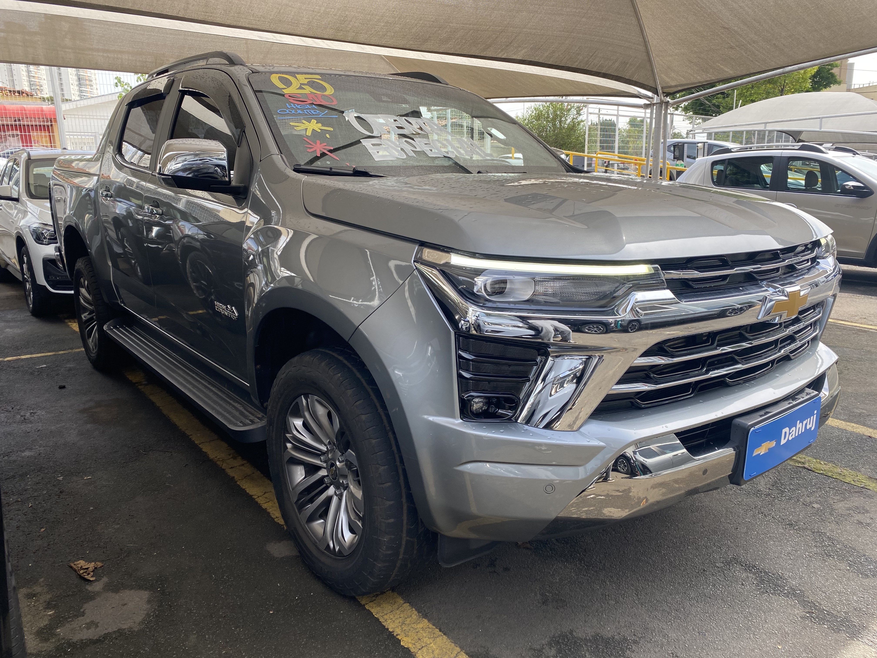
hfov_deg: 67.3
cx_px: 438
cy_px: 329
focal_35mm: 26
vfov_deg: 53.1
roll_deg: +1.9
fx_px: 659
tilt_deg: -11.8
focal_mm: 4.25
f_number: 1.8
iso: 32
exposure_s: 1/426
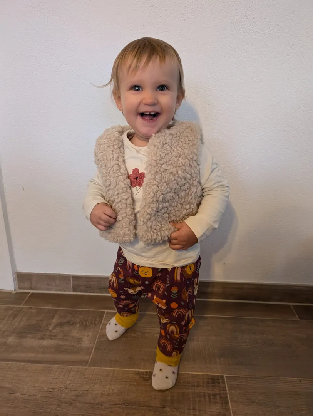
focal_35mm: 24
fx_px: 289
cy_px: 208
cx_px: 156
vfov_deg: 71.5
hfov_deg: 56.9
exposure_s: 1/162
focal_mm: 6.9
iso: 1487
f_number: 1.68
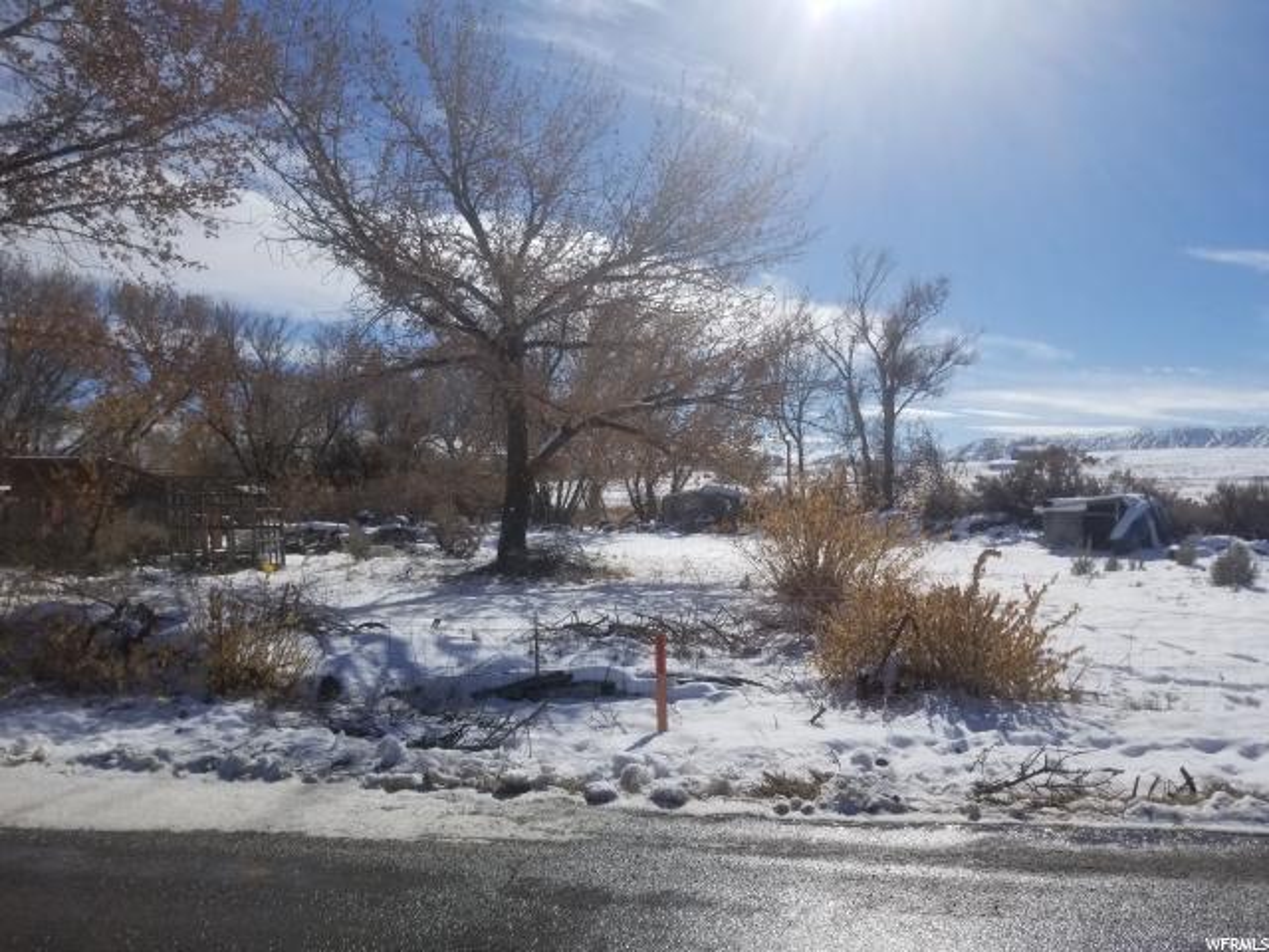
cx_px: 634
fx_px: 953
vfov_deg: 53.1
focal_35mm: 26
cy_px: 476
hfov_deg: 67.3
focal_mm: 4.3
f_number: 1.7
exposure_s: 1/8640
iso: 50
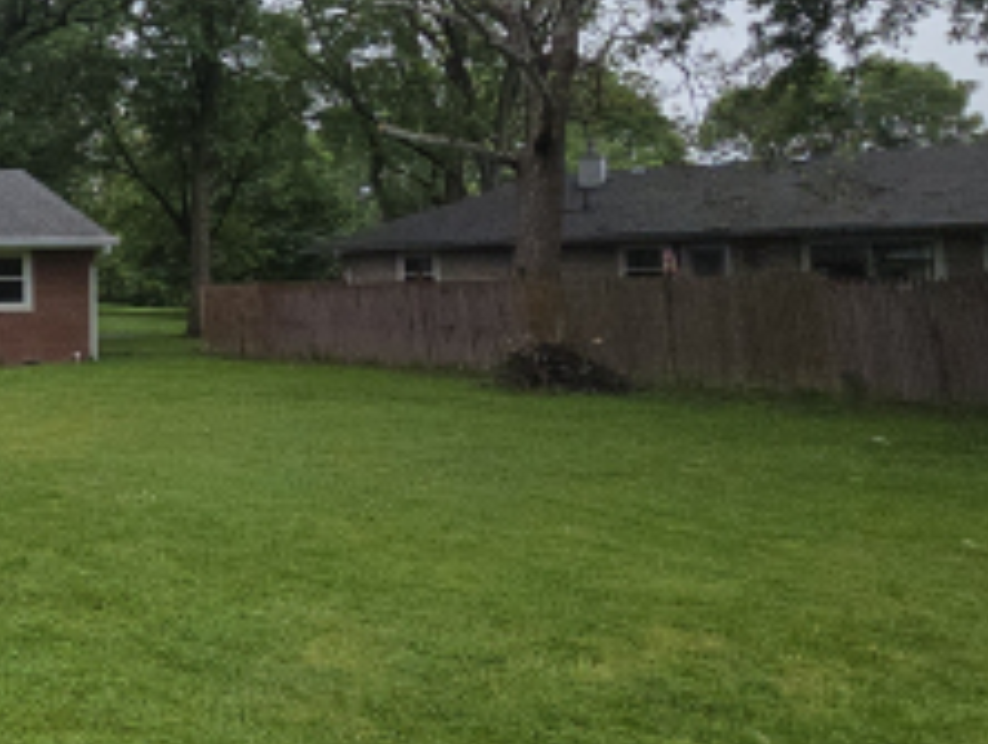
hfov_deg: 35.3
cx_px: -251
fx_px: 1114
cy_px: 227
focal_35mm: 39
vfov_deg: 36.4
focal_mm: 2.2
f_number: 2.2
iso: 50
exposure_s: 1/565
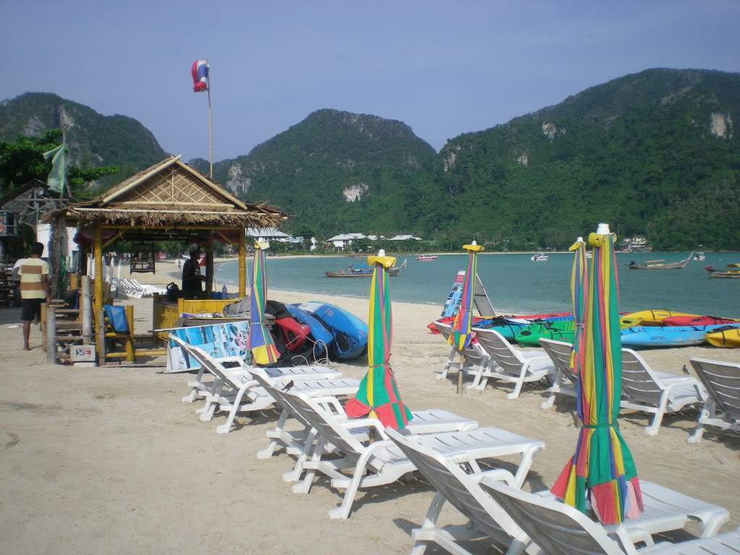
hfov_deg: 49.0
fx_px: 812
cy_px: 278
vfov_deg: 37.7
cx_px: 370
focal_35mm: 38
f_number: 4.6
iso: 50
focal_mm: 6.3
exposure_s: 1/640
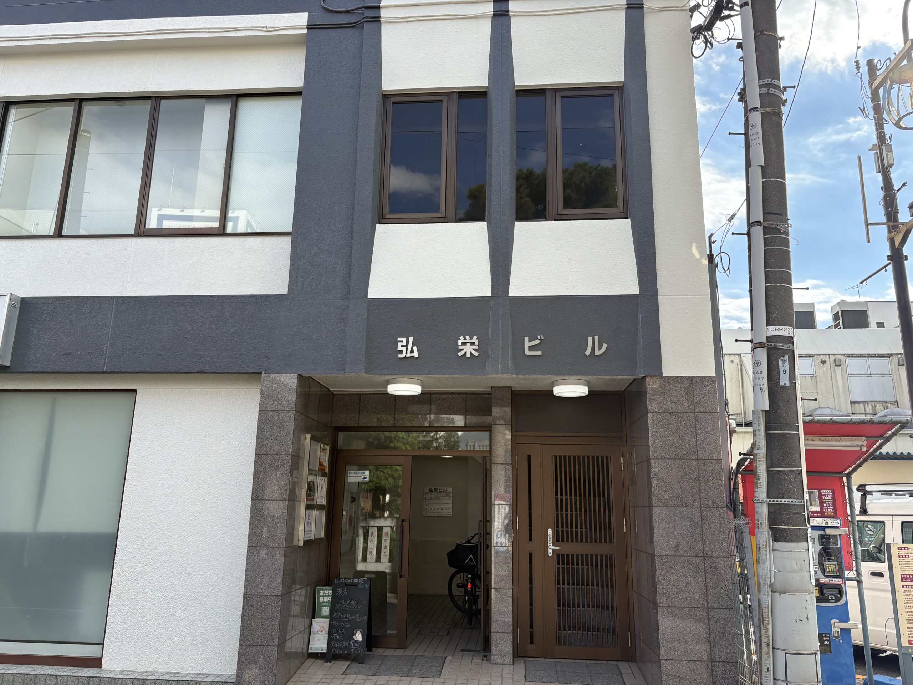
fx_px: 686
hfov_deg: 67.3
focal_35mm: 26
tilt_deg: +13.4
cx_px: 456
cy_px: 342
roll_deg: -0.5
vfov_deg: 53.1
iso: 64
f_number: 1.6
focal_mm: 5.96
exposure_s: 1/1667
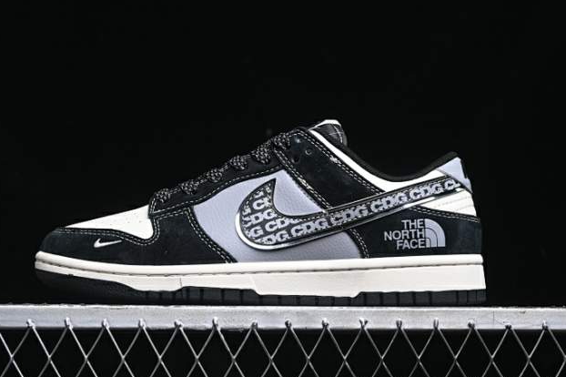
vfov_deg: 15.5
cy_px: 168
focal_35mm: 88
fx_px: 1383
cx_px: 268
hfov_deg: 23.1
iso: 160
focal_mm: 50
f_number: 6.3
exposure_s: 1/50
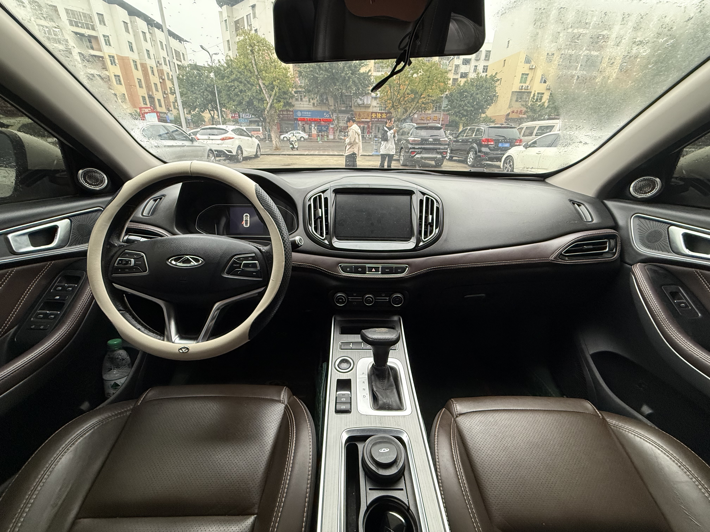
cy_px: 266
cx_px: 355
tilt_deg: -25.3
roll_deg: -1.3
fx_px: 287
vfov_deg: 85.7
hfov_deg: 102.1
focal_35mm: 14
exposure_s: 1/60
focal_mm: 2.22
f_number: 2.2
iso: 400
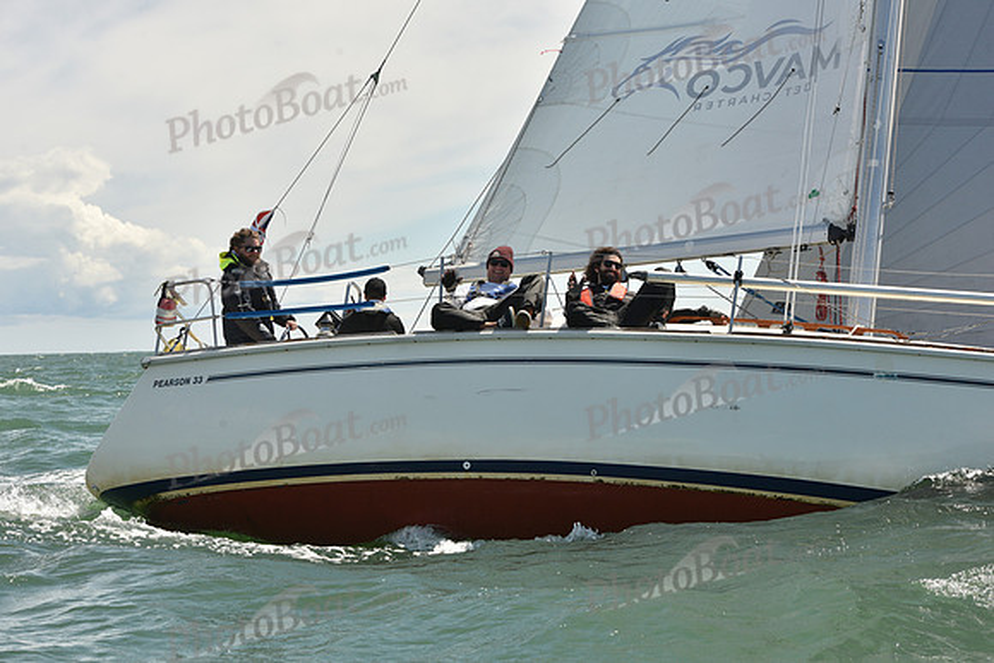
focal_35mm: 90
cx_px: 497
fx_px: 2485
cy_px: 332
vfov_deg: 15.2
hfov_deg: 22.6
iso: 320
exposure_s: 1/800
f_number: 10
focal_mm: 90
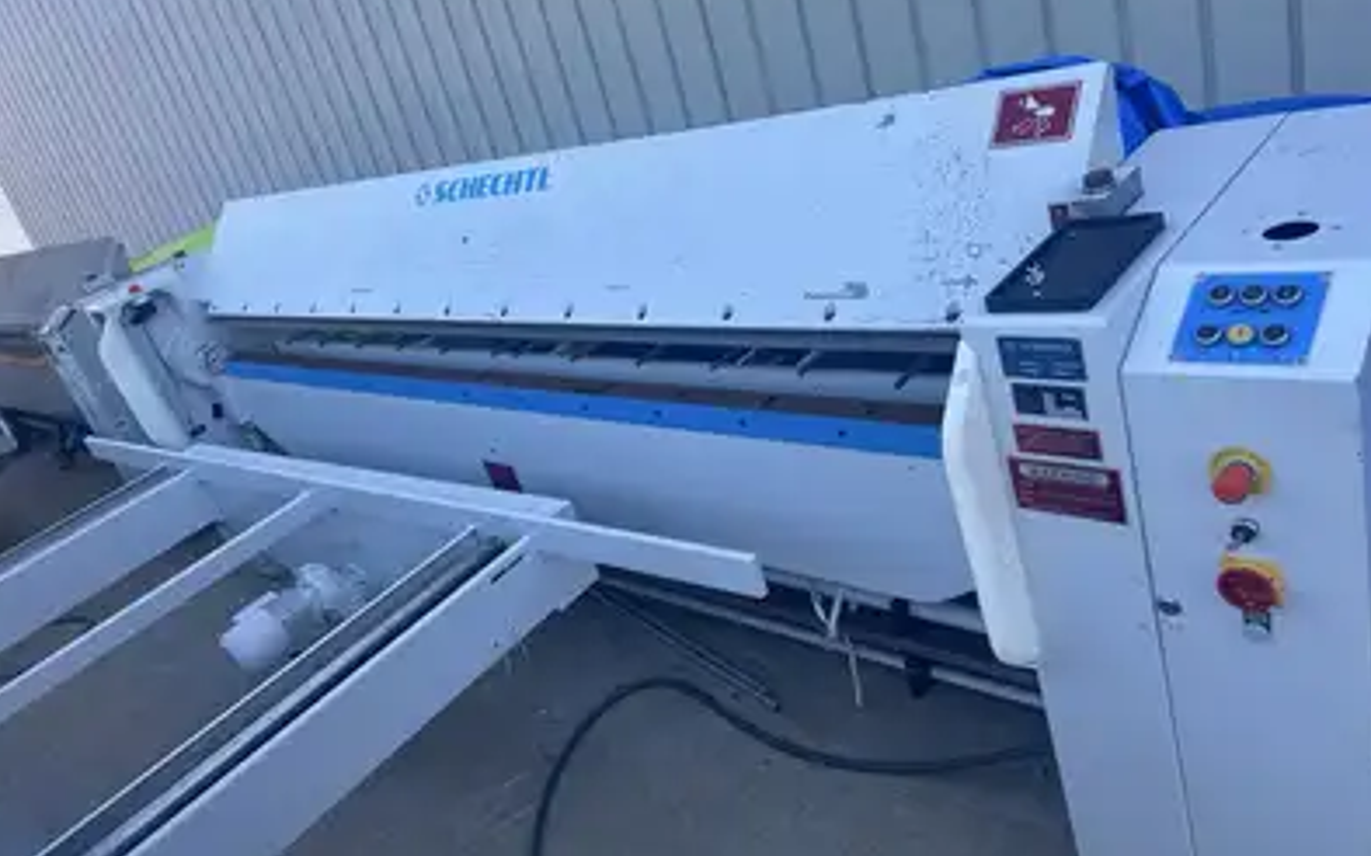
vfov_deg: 44.5
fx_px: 1046
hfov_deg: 66.5
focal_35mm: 28
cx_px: 686
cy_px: 431
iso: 50
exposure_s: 1/533
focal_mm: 5.7
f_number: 1.5
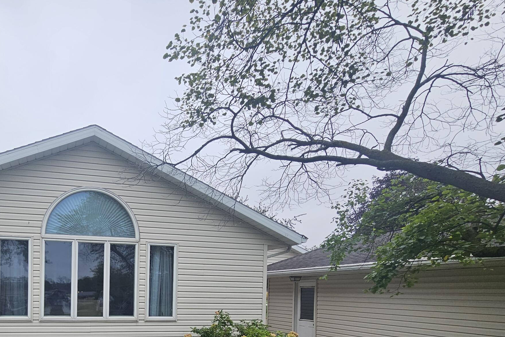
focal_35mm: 23
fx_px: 323
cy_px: 307
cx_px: 128
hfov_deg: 71.1
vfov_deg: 48.9
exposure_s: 1/917
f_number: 2.2
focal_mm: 2.2
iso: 50
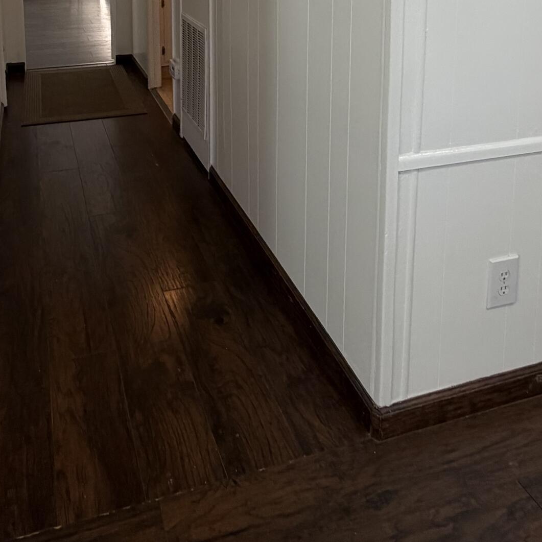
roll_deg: +1.9
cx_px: 206
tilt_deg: -7.0
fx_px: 620
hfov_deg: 46.8
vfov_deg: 40.2
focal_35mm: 35
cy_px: -23
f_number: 2.2
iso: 160
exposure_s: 1/120
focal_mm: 2.22
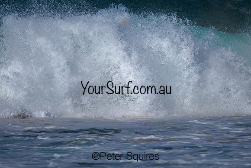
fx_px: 6197
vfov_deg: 1.5
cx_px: 115
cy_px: 84
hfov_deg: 2.3
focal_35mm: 889
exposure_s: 1/2000
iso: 90
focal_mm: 800
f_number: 6.3
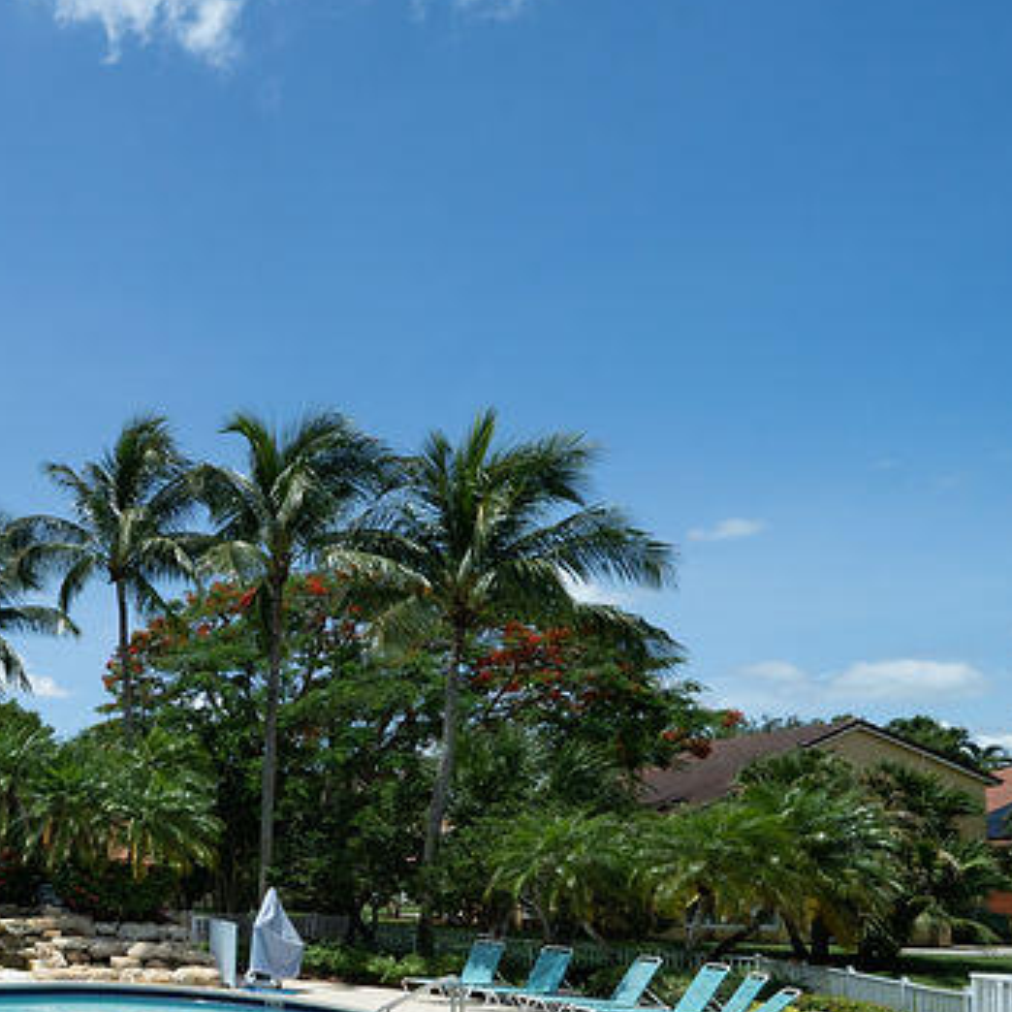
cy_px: 813
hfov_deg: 34.0
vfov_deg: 50.7
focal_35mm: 30
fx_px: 992
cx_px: -366
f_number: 9
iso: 640
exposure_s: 1/1600
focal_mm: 12
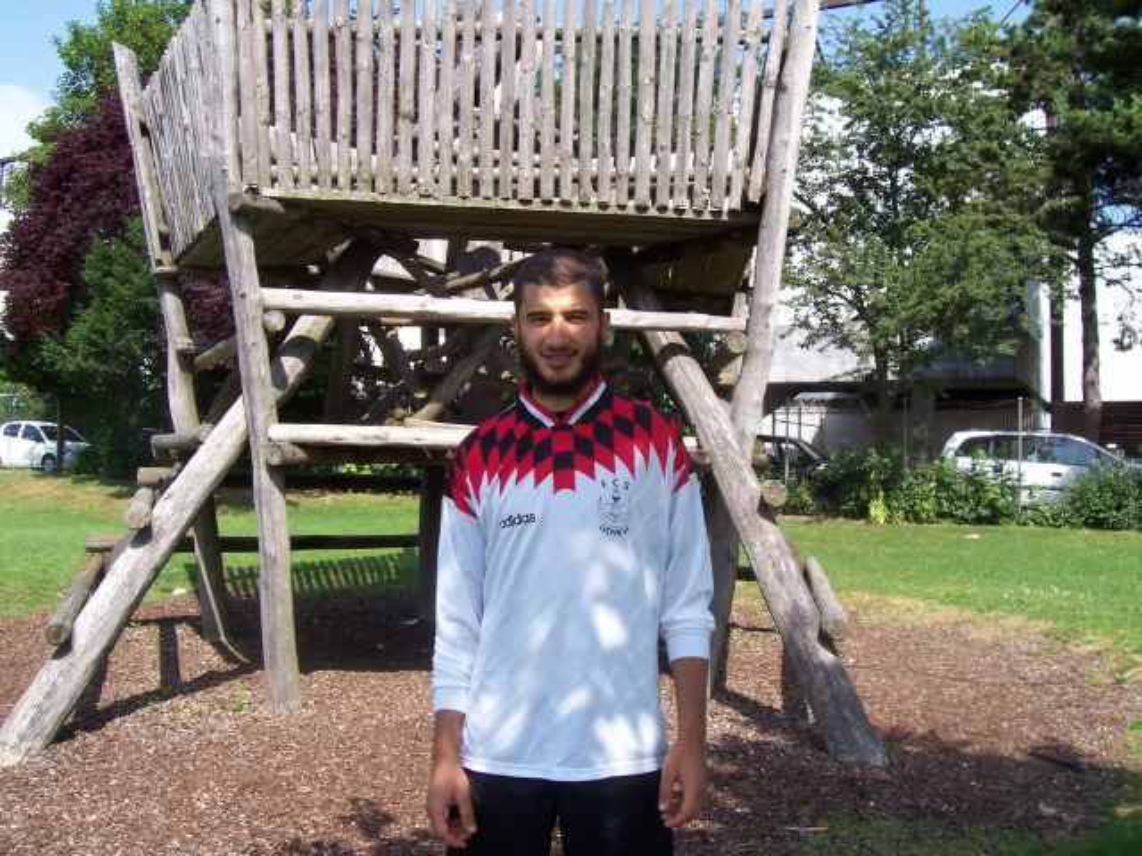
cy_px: 428
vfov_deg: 41.8
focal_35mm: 34
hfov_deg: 54.0
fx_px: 1122
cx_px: 571
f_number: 5.1
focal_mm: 5.6
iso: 80
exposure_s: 1/249
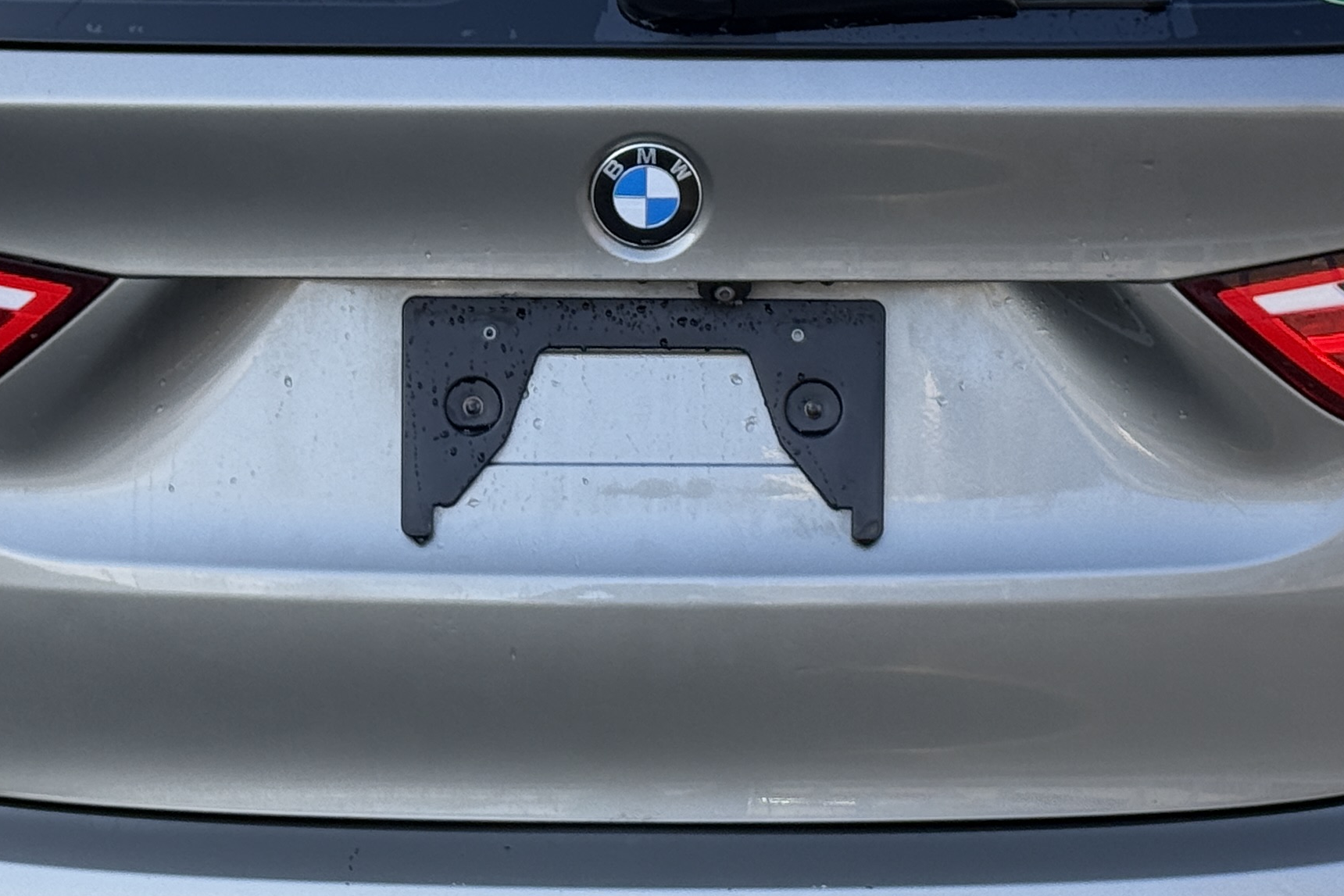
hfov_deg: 17.5
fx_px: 4368
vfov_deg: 11.7
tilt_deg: -10.8
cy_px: 330
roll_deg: +1.8
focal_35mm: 117
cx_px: 642
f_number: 1.78
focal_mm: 6.76
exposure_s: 1/769
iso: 64
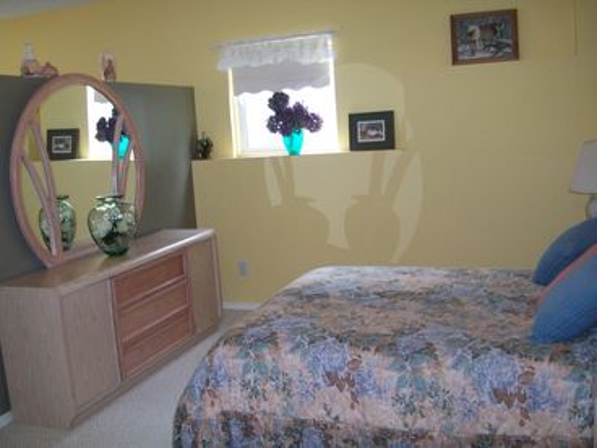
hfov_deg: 51.4
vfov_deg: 39.7
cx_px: 298
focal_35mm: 36
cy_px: 224
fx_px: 621
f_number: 2.7
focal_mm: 6
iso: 160
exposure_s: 1/30
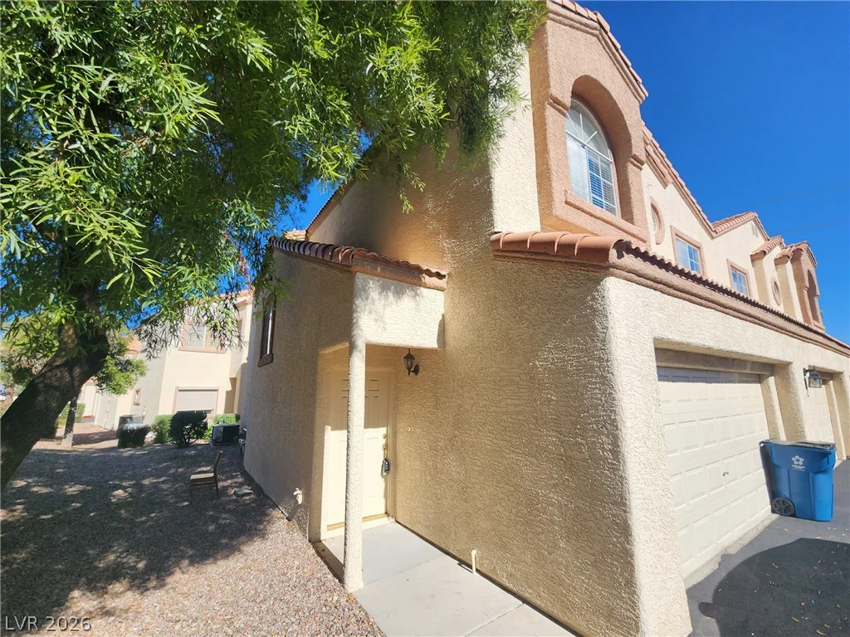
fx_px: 319
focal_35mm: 13
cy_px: 318
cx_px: 425
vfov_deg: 89.9
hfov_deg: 106.2
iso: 50
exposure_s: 1/2314
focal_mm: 2.2
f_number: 2.2
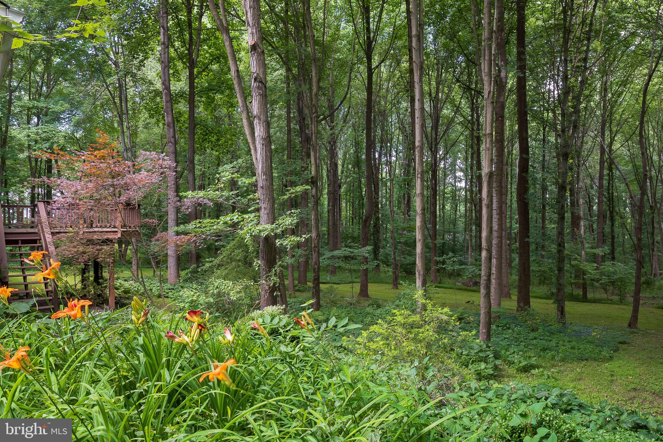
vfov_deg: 53.2
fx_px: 442
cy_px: 221
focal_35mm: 24
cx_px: 332
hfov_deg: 73.7
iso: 320
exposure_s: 1/6
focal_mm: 24
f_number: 16
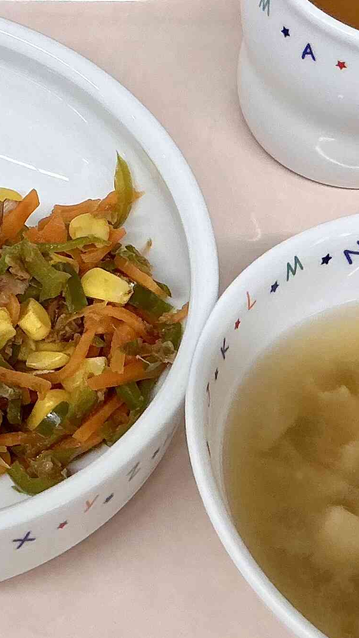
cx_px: -162
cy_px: 336
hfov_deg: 12.2
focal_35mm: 95
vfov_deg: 22.5
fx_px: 1608
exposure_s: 1/120
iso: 64
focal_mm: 3
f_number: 1.8
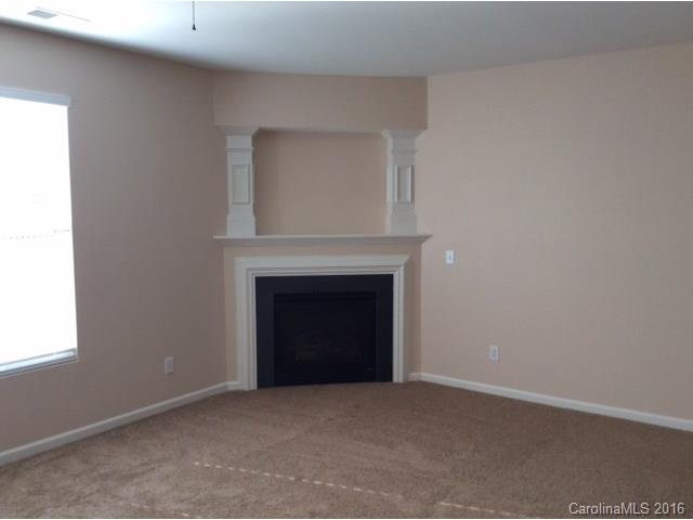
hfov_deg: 56.8
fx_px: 641
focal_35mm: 32
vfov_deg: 44.2
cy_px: 260
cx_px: 346
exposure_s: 1/120
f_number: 2.4
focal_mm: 3.3
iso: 40
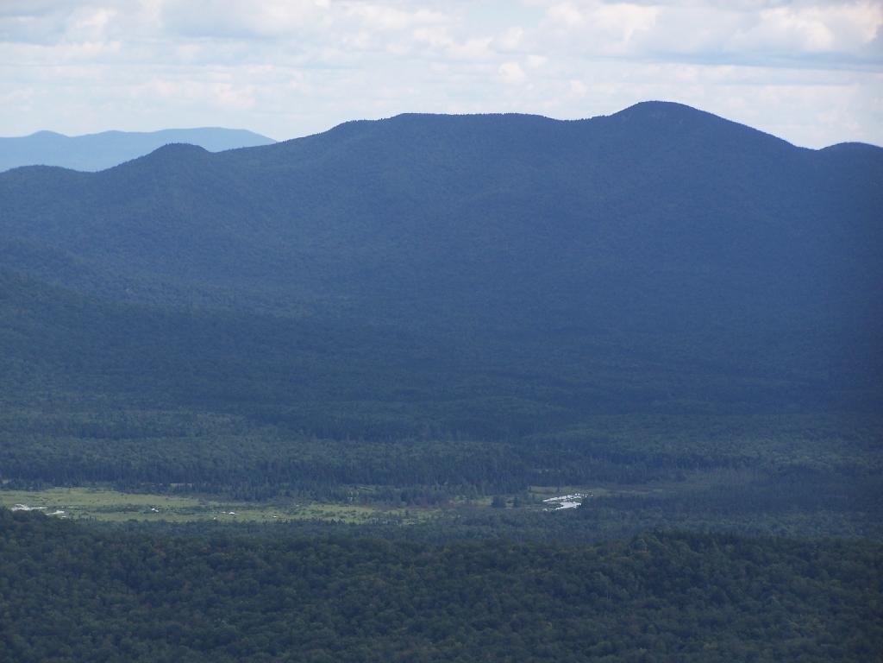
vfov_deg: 8.8
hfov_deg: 11.7
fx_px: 4311
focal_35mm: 169
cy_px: 332
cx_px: 442
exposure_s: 1/800
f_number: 3.2
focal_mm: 28
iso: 80
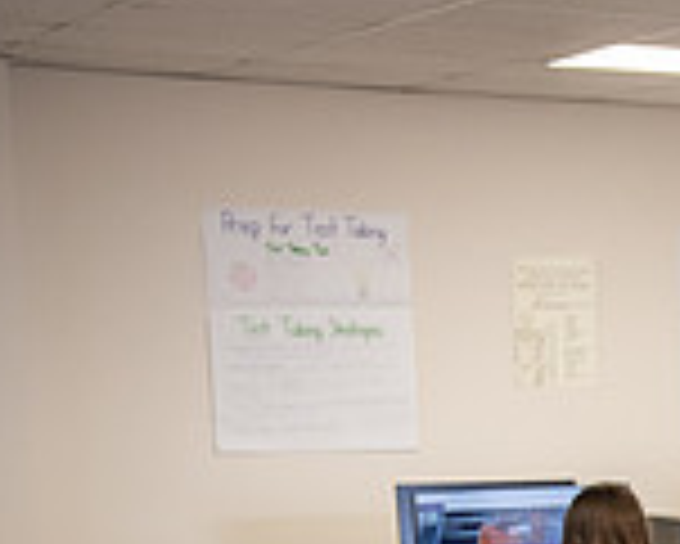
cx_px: 1238
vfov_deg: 11.0
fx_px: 2759
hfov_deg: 12.7
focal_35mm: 137
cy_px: 699
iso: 1250
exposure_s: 1/160
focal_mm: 38
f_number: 3.5
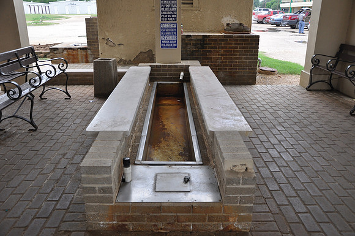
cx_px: 178
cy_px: 118
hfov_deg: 59.6
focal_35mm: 32
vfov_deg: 41.6
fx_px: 310
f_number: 5
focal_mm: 21
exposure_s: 1/100
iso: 400
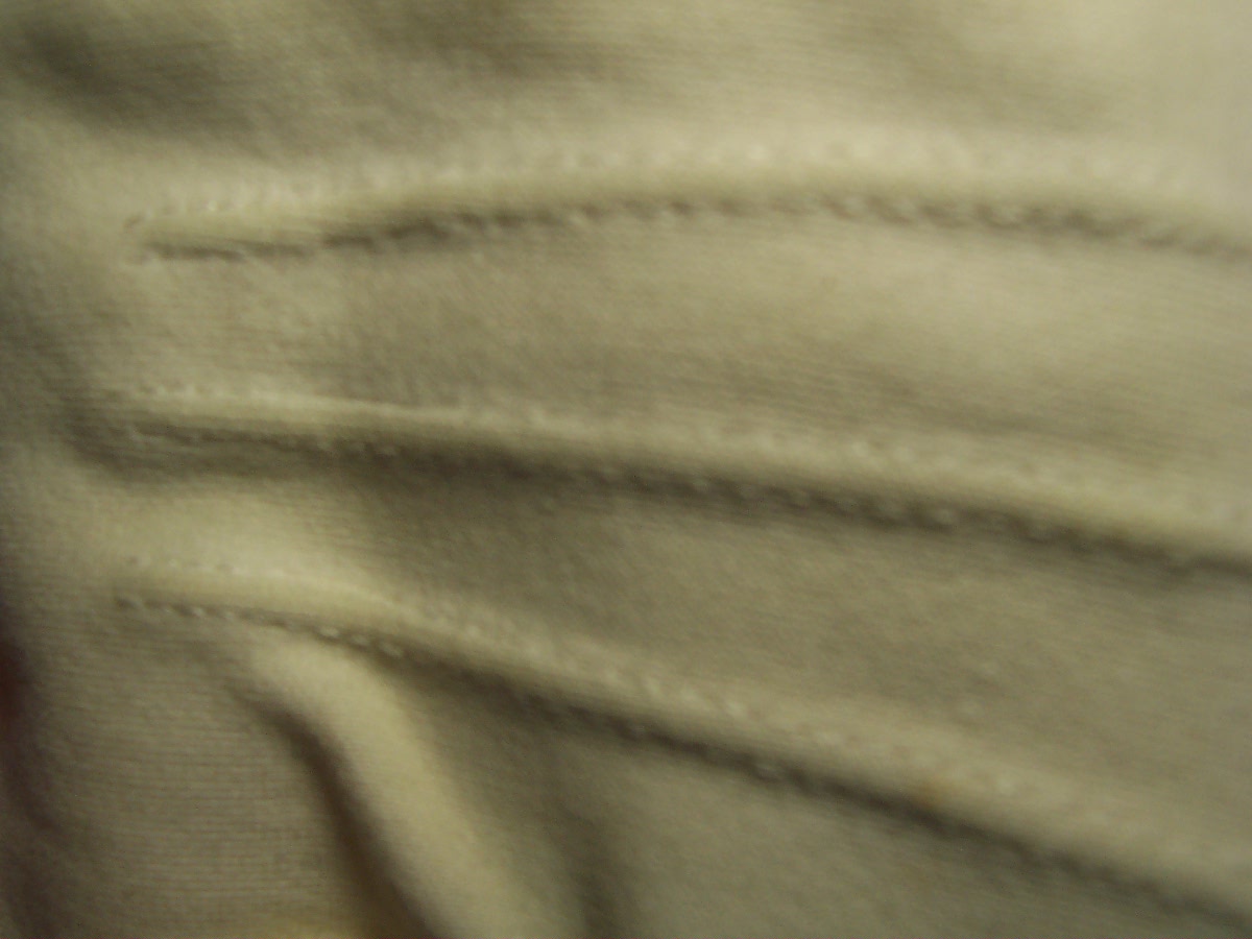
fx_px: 1338
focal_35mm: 37
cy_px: 470
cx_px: 626
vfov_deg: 38.7
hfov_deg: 50.1
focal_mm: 5.6
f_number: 2.8
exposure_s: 1/125
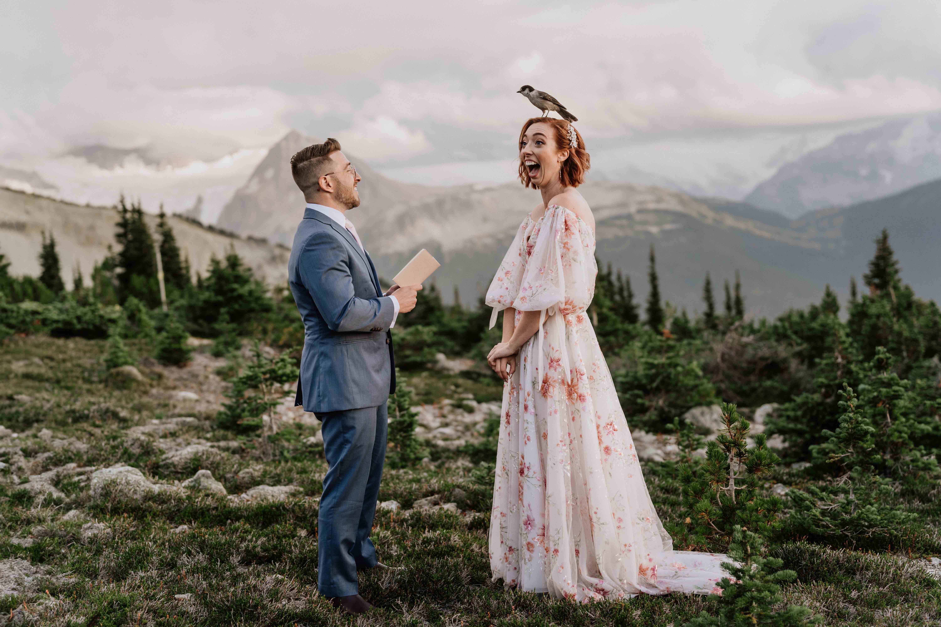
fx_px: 1359
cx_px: 470
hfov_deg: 38.2
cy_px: 314
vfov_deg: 26.0
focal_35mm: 52
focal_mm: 52
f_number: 2.2
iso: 200
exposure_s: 1/400
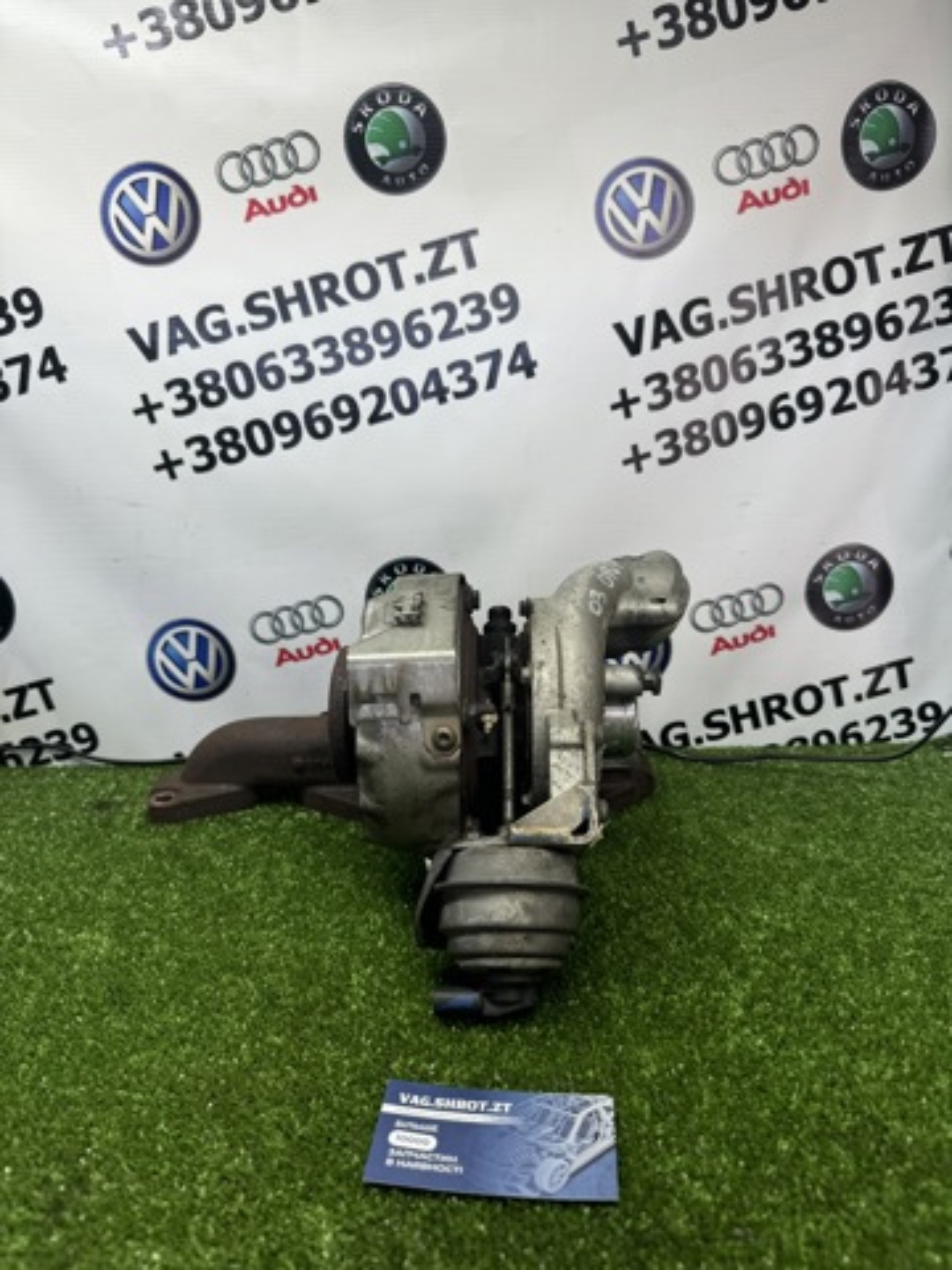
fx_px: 880
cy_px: 635
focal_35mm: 24
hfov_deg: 56.8
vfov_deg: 71.6
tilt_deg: -12.2
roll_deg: +0.4
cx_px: 476
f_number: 1.78
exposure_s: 1/204
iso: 64
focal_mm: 6.76
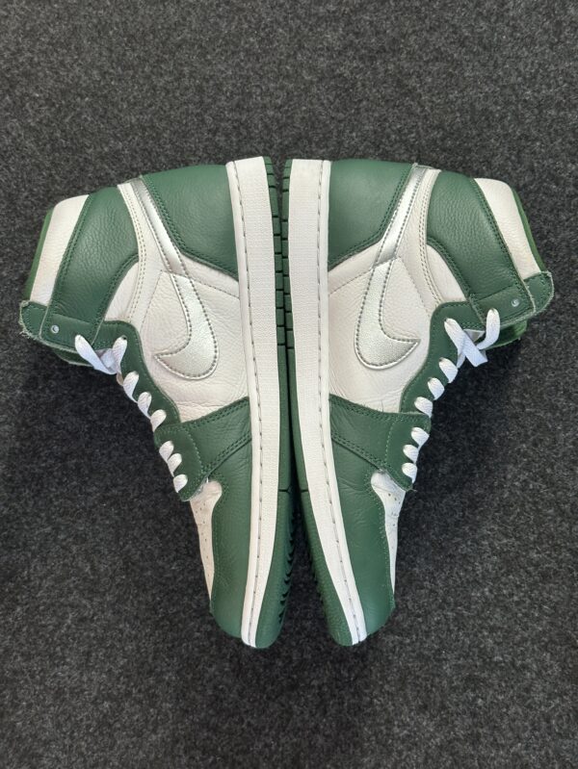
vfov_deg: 39.6
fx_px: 1068
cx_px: 289
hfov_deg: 30.3
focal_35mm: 48
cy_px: 384
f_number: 1.78
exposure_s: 1/50
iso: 200
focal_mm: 6.86
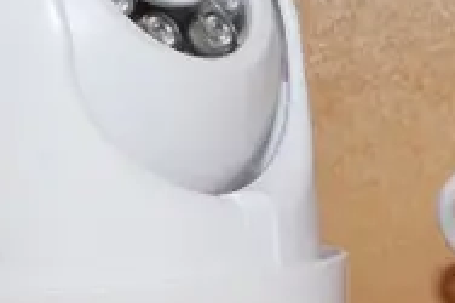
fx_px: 2437
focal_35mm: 193
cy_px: 530
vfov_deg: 6.9
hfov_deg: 10.0
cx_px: 871
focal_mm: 17
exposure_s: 1/40
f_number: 6.3
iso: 800
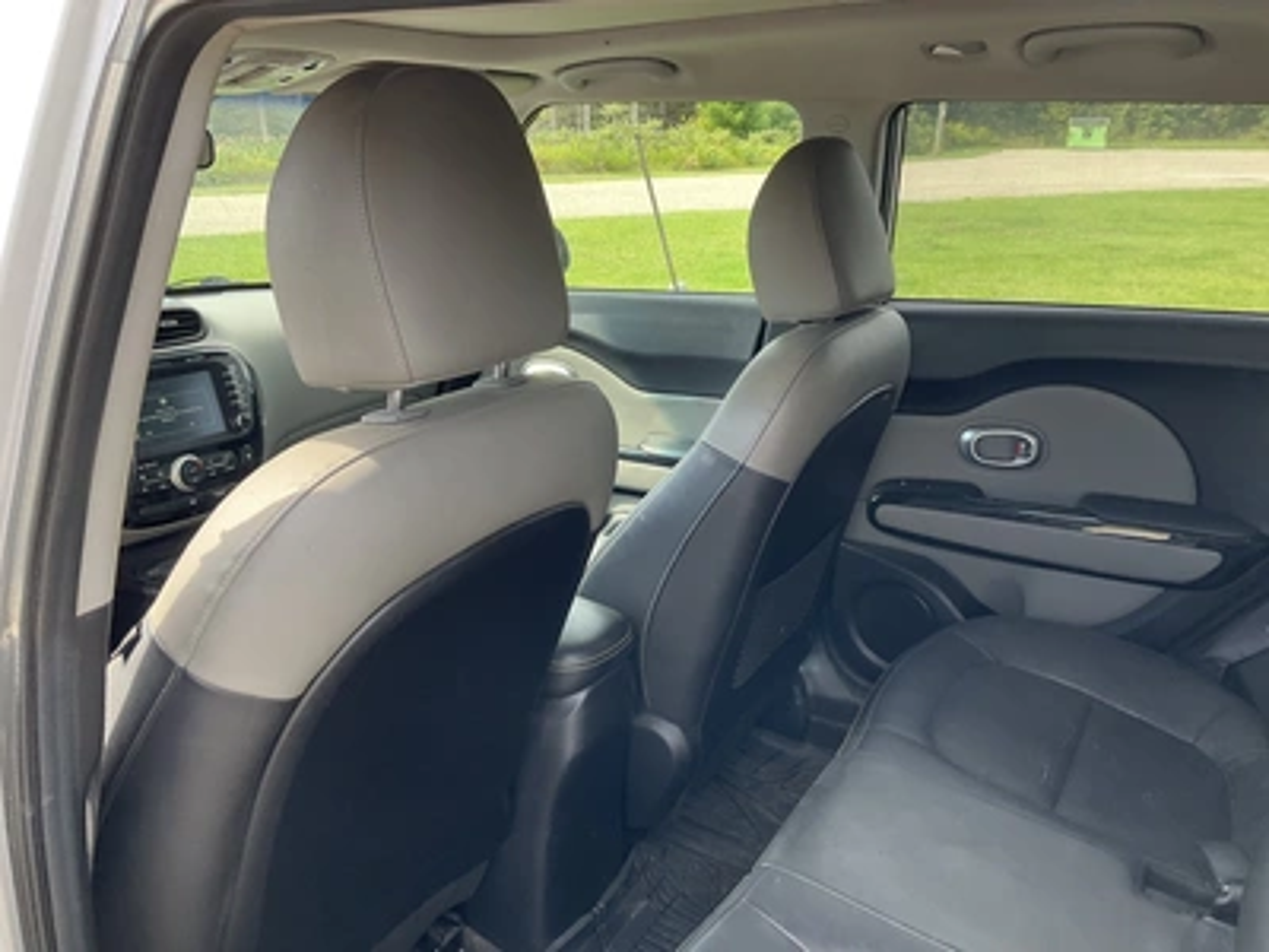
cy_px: 476
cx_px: 634
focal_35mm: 29
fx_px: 1063
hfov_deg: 61.7
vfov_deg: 48.2
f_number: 1.8
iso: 32
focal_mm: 3
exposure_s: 1/122
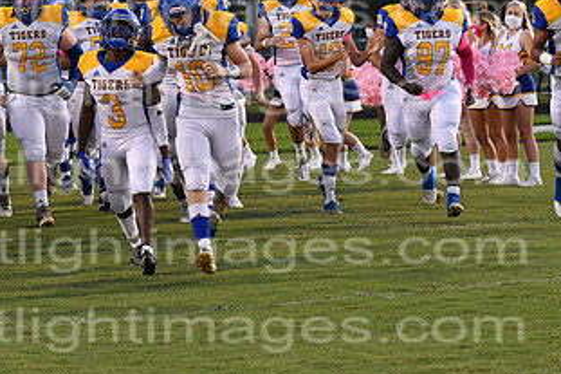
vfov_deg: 7.0
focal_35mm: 196
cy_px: 53
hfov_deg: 10.5
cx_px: 117
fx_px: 3053
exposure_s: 1/800
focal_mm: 70
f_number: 4
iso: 1600
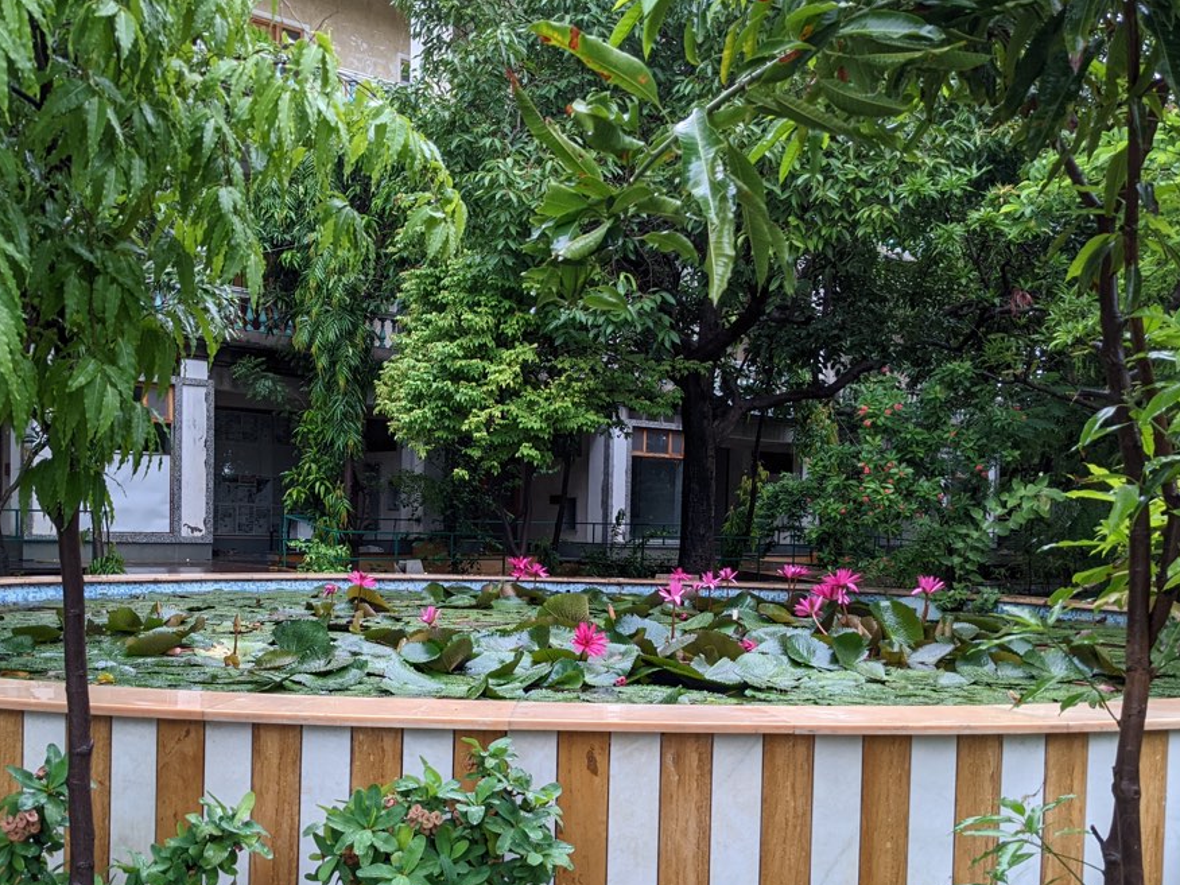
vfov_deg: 38.5
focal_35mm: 37
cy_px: 539
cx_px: 525
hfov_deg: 50.0
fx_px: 1261
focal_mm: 4.38
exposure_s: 1/114
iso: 44
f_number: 1.73
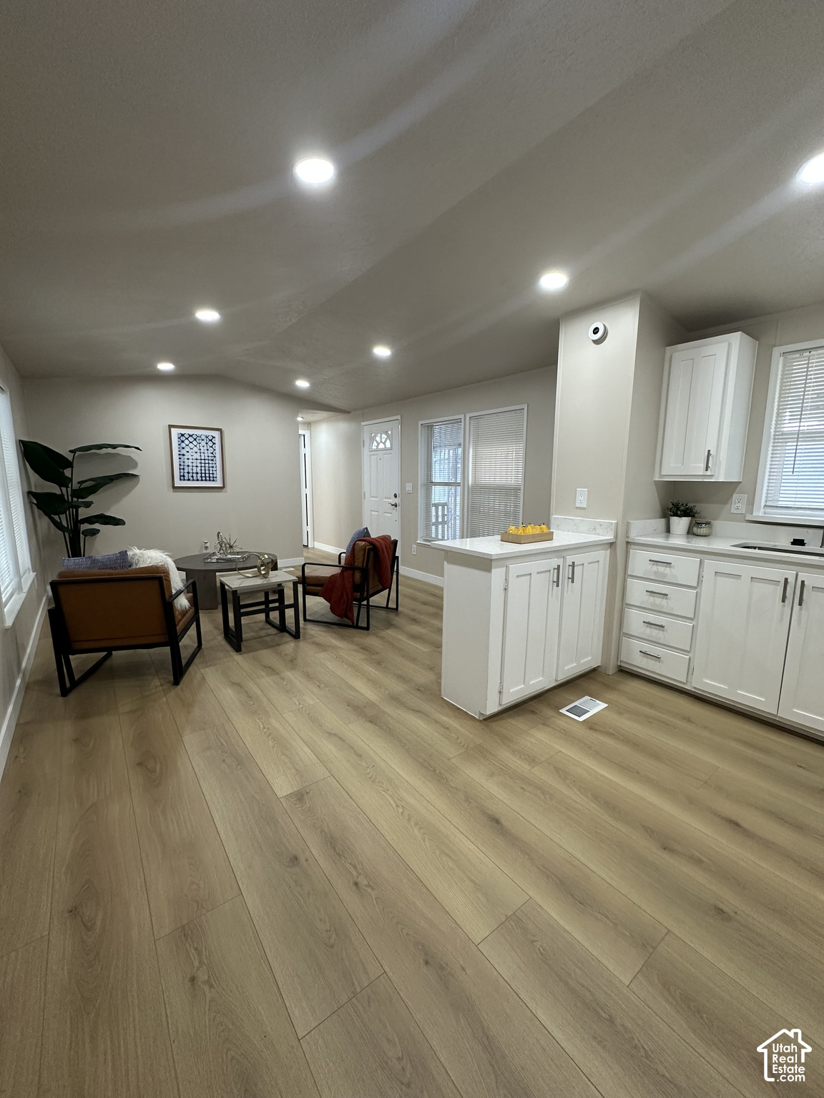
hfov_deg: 85.7
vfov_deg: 102.1
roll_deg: -0.3
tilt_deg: -8.4
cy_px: 549
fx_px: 444
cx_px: 412
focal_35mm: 14
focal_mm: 2.22
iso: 200
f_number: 2.2
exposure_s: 1/120
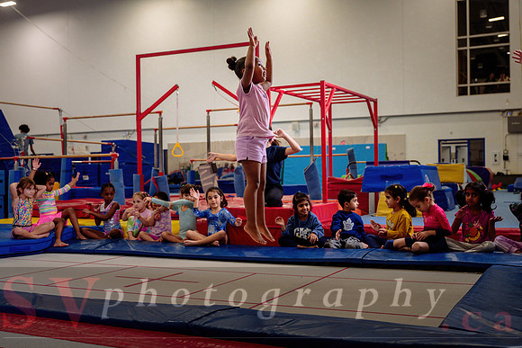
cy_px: 174
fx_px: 636
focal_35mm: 44
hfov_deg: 44.6
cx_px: 236
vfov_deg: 30.6
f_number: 3.5
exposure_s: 1/400
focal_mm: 40
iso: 1600
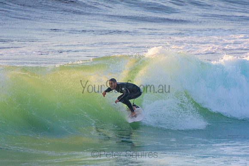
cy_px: 83
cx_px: 124
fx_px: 4298
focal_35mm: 621
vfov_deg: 2.2
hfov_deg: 3.3
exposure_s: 1/1250
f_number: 5.6
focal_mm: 400
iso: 800
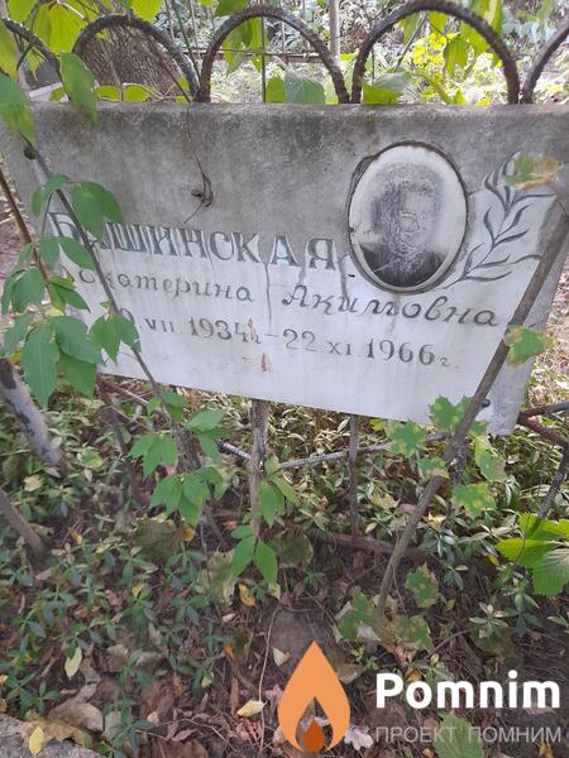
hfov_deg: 54.9
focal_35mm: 25
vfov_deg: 69.4
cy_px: 379
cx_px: 284
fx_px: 548
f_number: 2
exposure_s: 1/33
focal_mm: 4.6
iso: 400
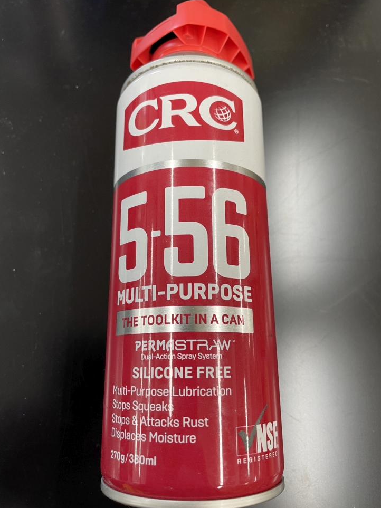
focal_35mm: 27
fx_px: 396
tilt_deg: -72.1
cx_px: 190
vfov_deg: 65.3
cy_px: 250
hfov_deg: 51.3
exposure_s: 1/50
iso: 100
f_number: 1.6
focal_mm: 4.2
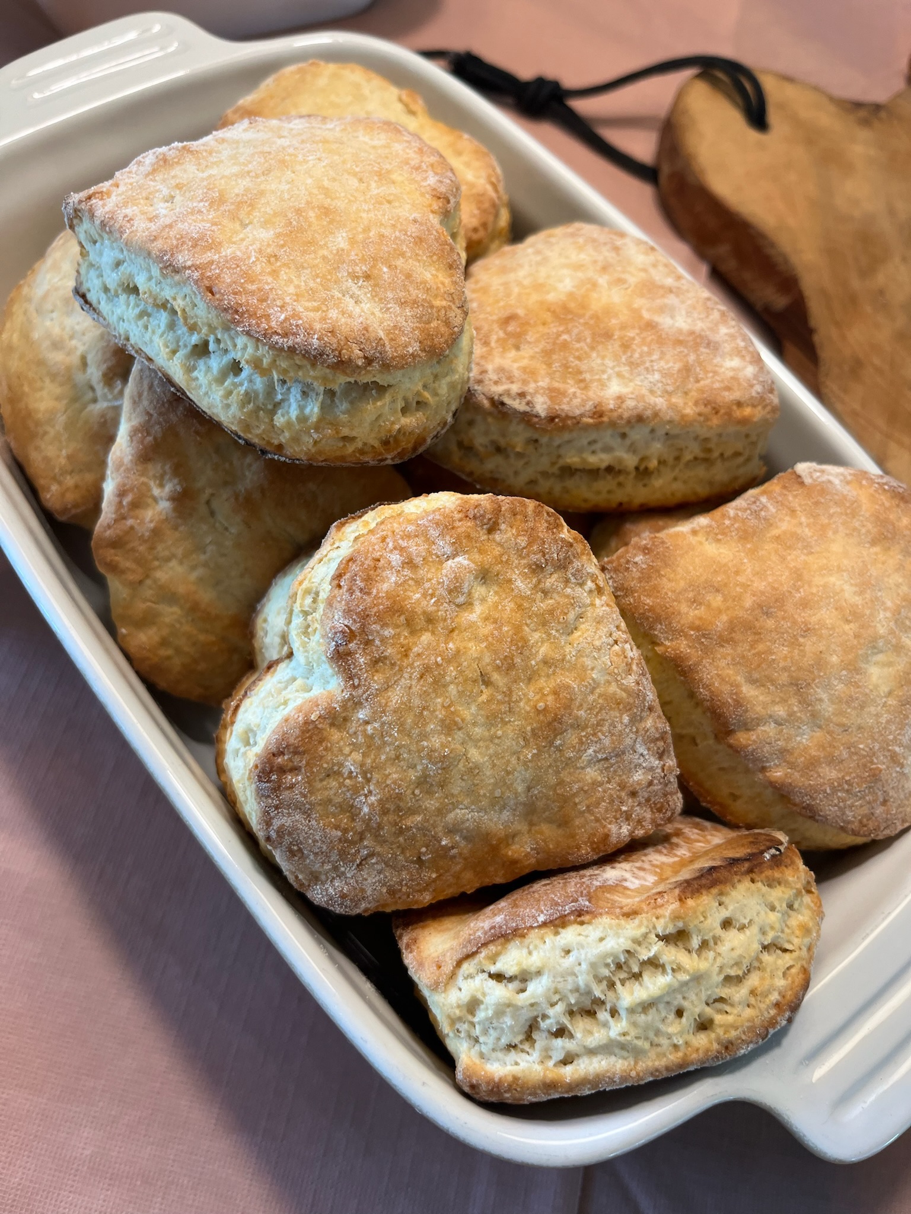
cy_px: 607
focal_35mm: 26
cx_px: 456
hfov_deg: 53.1
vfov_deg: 67.3
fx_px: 912
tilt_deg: -62.8
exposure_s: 1/100
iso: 100
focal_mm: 5.1
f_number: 1.6
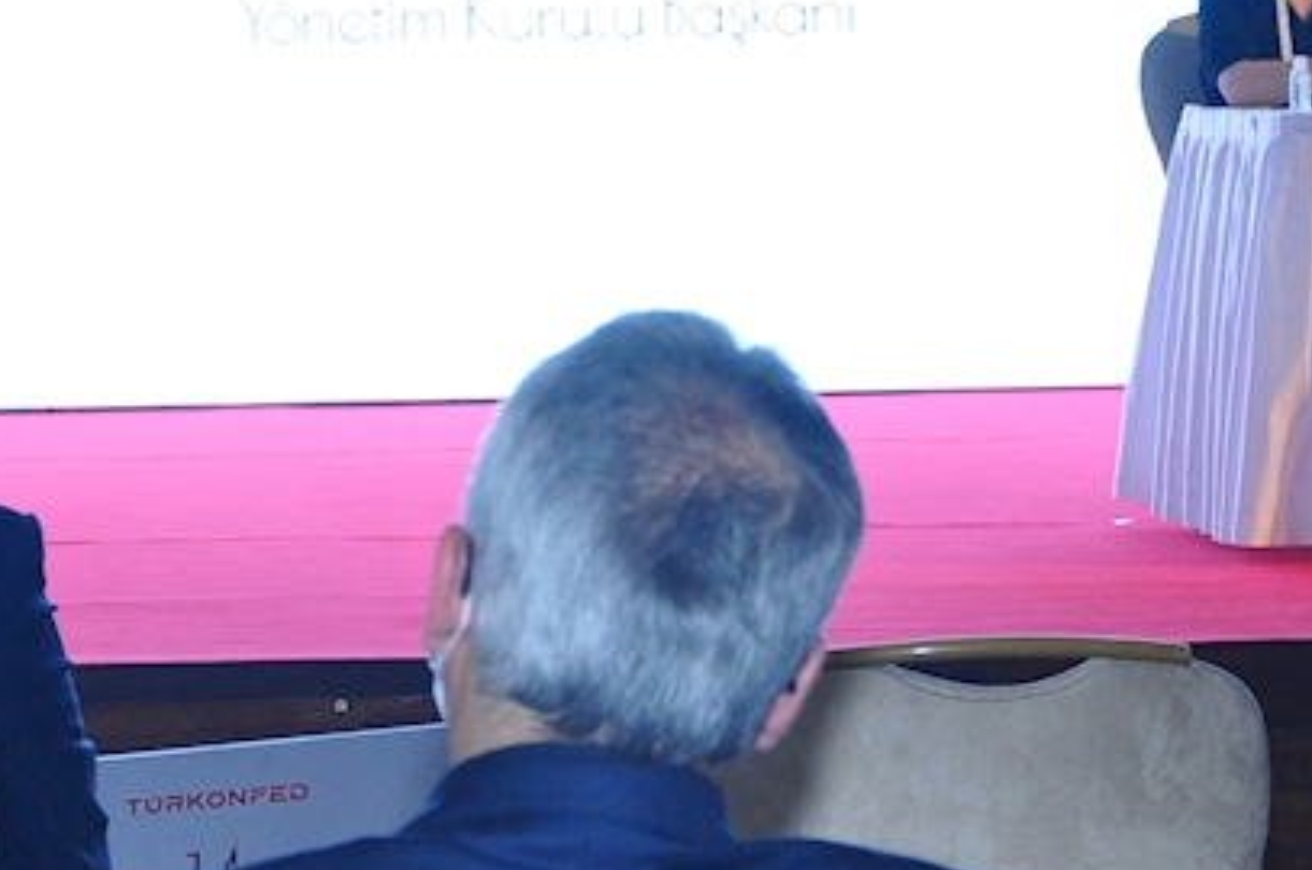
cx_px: 426
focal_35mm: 142
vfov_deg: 9.6
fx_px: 5167
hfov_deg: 14.4
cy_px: 32
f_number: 4.2
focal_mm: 32
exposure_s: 1/60
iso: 640
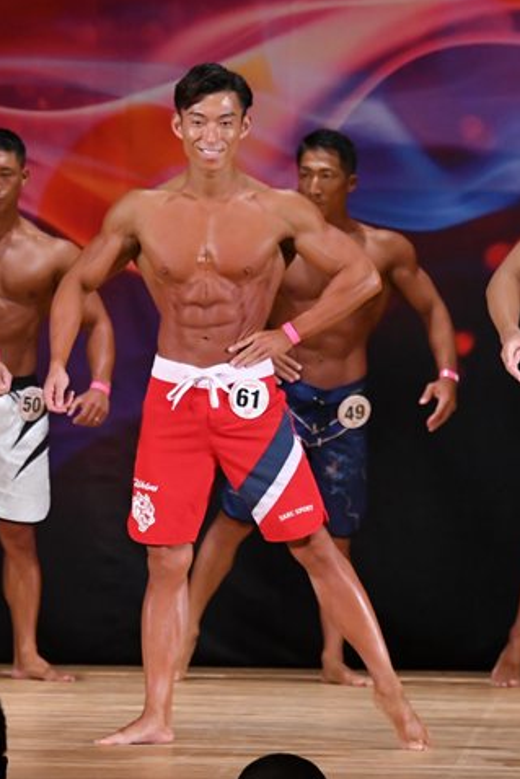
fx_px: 8422
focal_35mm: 389
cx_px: -35
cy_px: 404
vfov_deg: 5.3
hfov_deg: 3.5
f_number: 5.6
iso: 3200
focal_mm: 160
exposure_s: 1/400
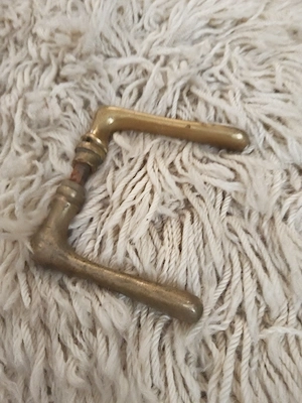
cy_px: 202
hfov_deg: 53.1
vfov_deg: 67.3
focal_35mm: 26
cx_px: 151
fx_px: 302
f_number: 1.9
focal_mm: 4.95
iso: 5278
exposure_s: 1/33.3
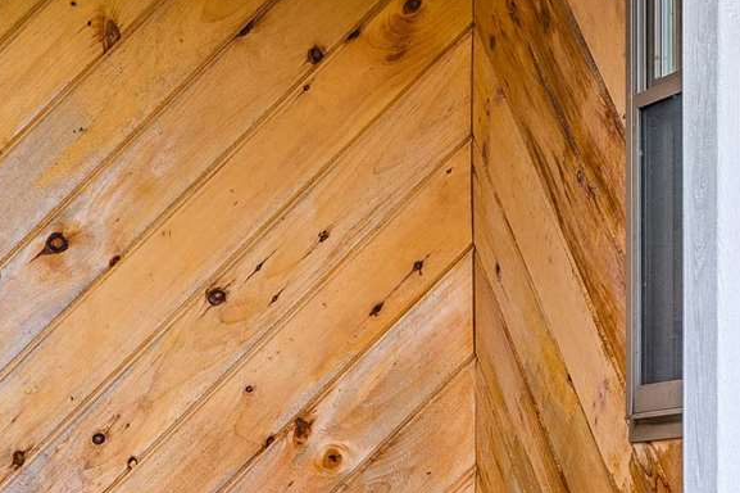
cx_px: -523
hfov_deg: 13.8
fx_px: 2787
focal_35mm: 136
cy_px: 472
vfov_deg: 10.0
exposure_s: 1/15
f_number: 5.6
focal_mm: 25.5
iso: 100
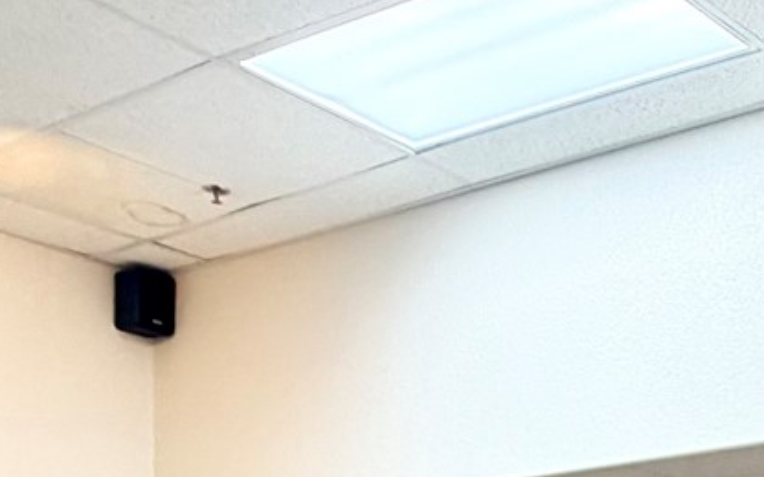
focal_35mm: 73
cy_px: 848
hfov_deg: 24.6
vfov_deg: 15.5
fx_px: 1520
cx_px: 988
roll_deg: +2.1
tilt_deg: -0.7
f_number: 2.2
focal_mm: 2.22
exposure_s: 1/120
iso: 200
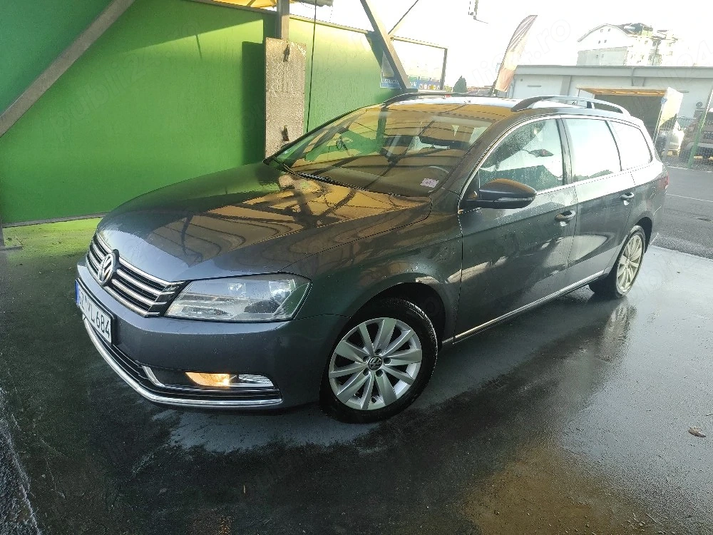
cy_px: 268
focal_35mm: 24
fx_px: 494
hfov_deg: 71.6
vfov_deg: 56.8
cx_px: 356
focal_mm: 5.56
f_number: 1.8
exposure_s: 1/172
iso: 100
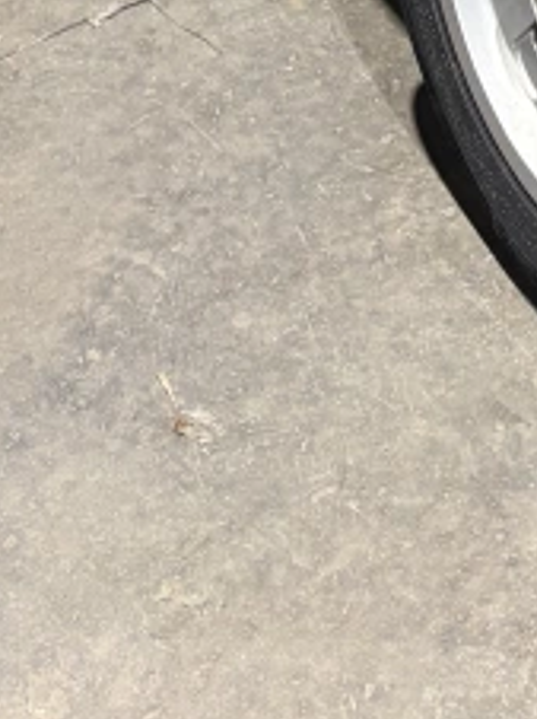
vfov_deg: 13.0
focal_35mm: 123
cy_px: -902
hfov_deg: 11.1
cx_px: 1001
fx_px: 2549
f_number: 1.6
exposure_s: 1/60
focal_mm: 5.96
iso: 160
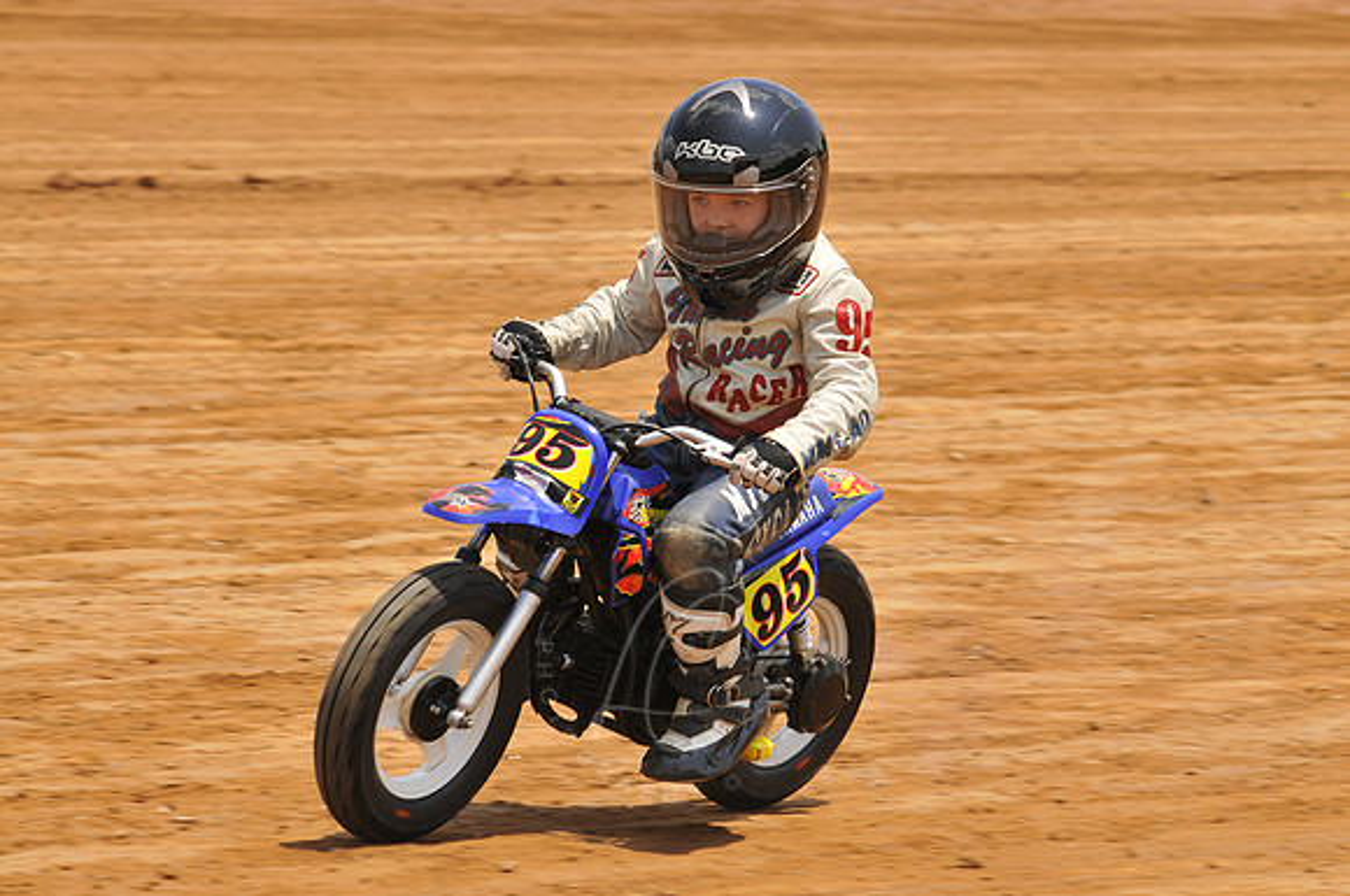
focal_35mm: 232
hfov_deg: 8.9
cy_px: 448
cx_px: 675
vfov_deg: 5.9
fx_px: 8707
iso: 200
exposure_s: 1/400
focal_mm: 155
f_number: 9
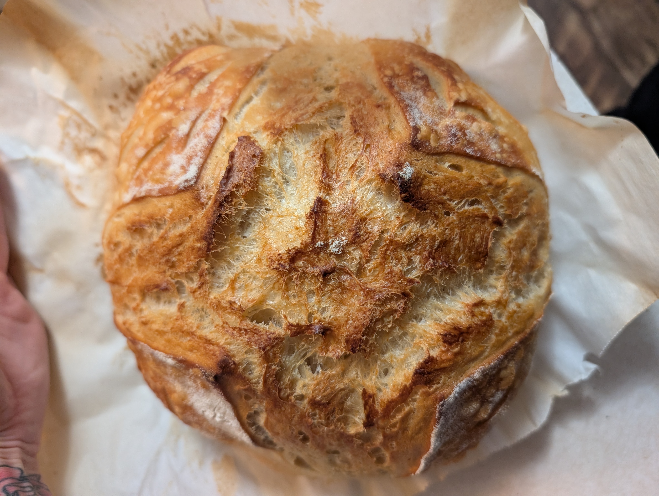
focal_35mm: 24
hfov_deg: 71.5
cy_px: 248
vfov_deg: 56.9
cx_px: 330
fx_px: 458
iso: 582
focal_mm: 6.9
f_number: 1.68
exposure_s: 1/60
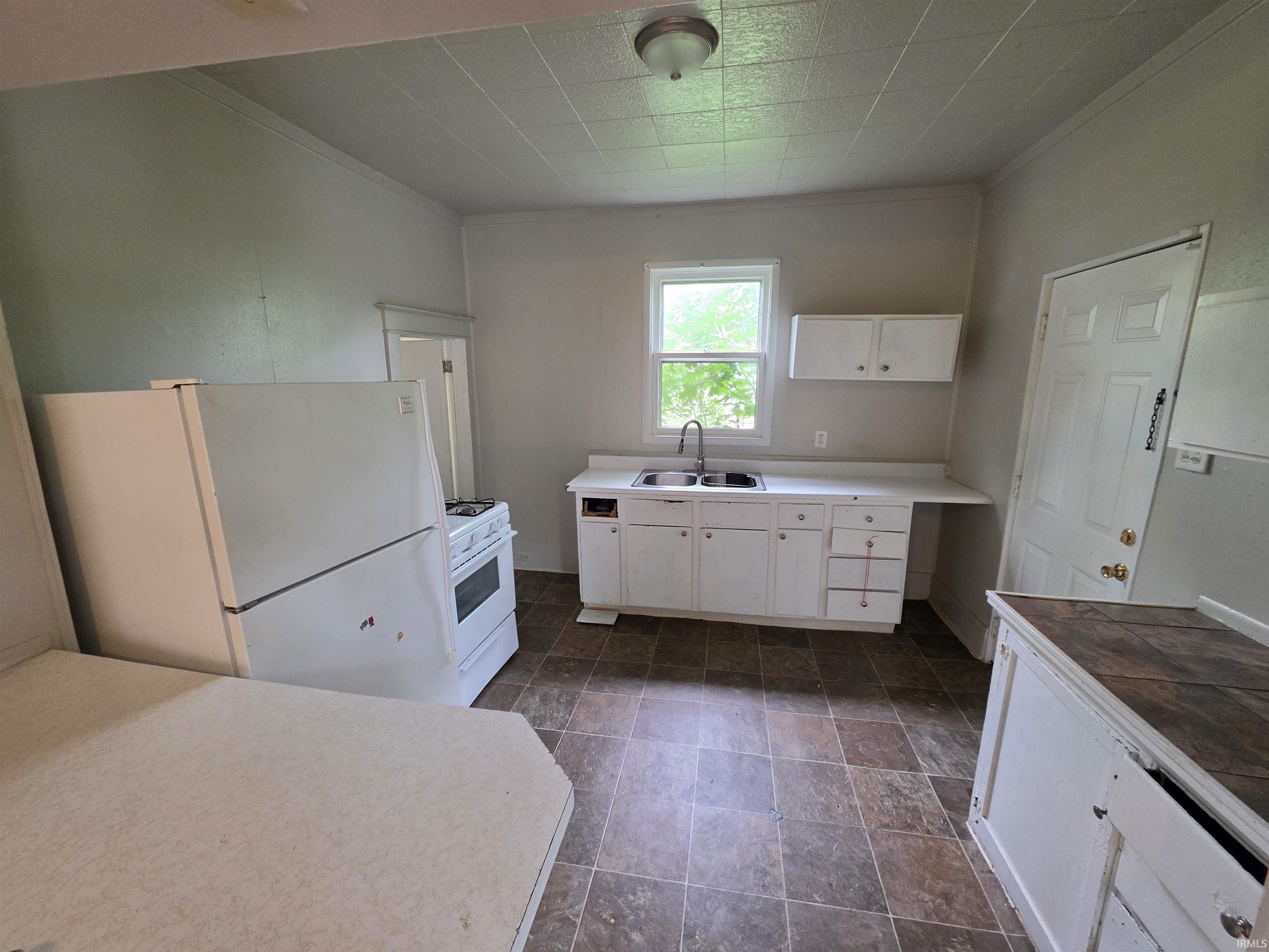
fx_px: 477
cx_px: 634
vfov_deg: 89.9
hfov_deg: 106.2
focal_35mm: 13
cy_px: 476
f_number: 1.9
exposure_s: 1/60
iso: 250
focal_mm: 2.2
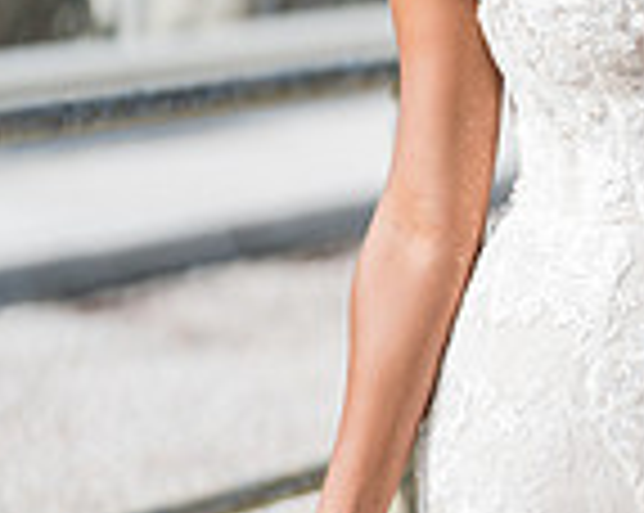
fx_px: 2817
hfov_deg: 13.0
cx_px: 482
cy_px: 50
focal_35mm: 148
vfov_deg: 10.4
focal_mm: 50
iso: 100
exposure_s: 1/6400
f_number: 1.2
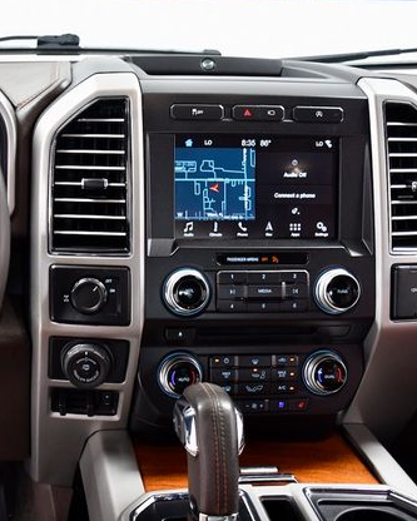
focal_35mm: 52
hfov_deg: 28.7
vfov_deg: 36.0
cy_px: 261
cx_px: 99
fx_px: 802
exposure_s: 1/80
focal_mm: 24
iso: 1250
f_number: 4
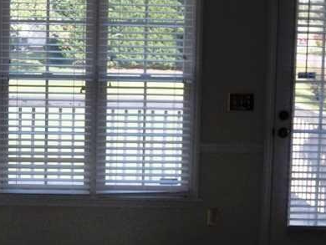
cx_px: 76
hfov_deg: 23.5
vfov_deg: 18.0
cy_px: 100
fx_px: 773
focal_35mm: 82
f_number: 3.2
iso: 125
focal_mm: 8.9
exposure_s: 1/400
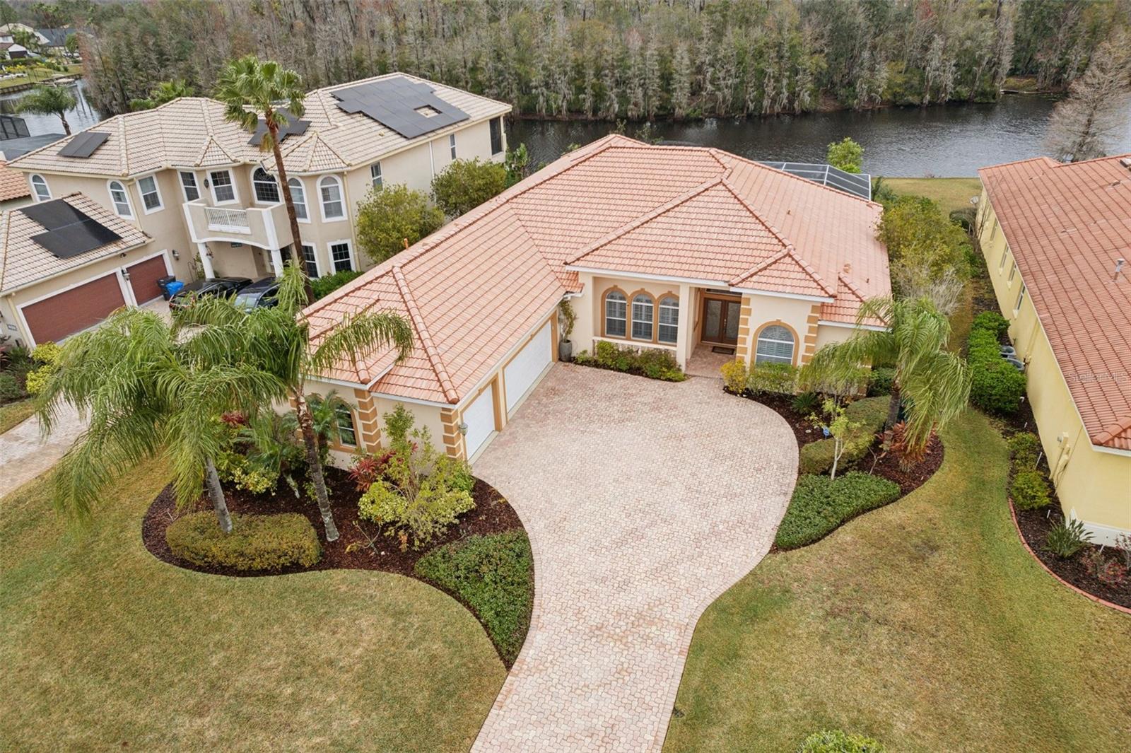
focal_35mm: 22
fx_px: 691
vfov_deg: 57.2
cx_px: 566
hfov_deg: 78.6
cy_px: 376
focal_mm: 8.4
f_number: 2.8
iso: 140
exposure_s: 1/1000
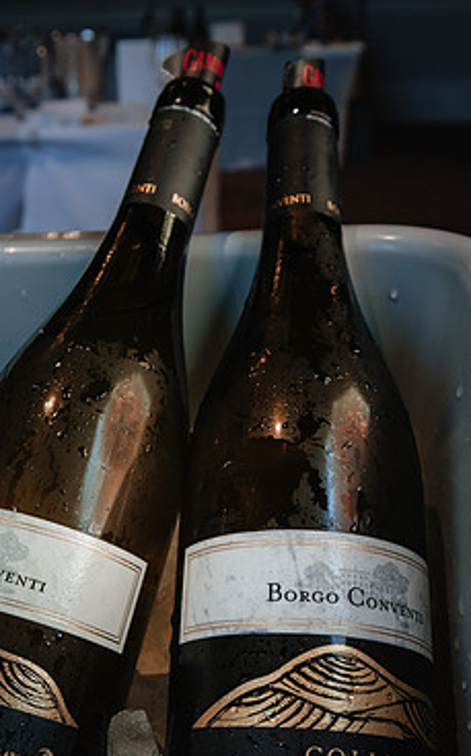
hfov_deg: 28.5
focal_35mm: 45
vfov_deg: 44.1
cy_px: 457
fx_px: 925
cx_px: 177
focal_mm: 24
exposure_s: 1/20
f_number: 8
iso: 200
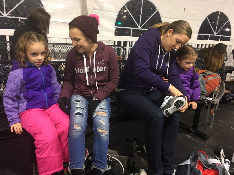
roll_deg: -4.5
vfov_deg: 48.2
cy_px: 88
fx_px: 196
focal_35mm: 29
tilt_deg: -16.0
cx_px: 117
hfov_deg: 61.7
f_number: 2.2
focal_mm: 4.15
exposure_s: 1/30
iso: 125
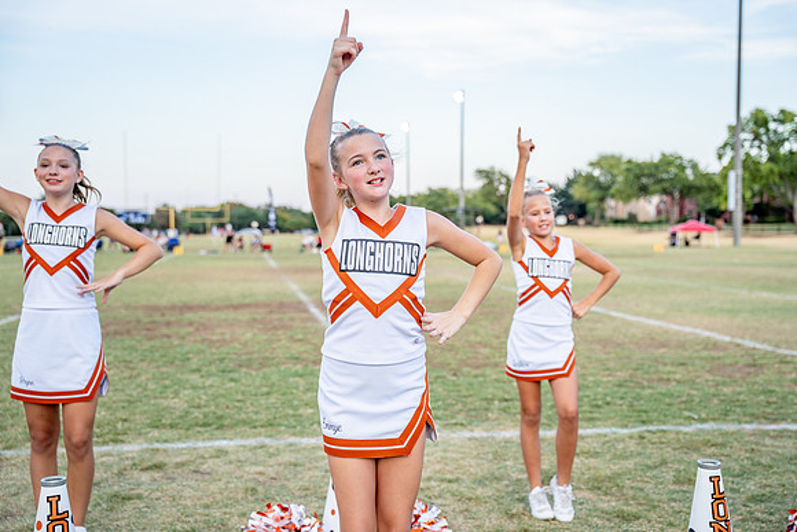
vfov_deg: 30.2
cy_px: 266
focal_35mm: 45
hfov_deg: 44.0
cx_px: 398
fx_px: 987
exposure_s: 1/640
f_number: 2.8
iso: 250
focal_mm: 42.4
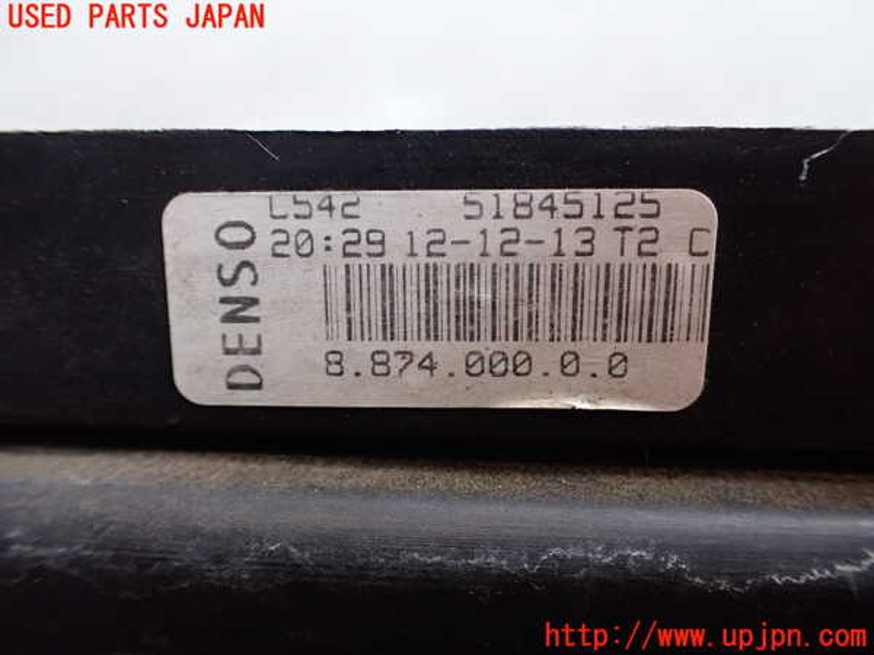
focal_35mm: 30
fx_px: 757
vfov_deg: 46.8
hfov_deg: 60.0
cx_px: 437
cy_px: 328
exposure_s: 1/125
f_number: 2.3
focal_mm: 5.4
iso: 400
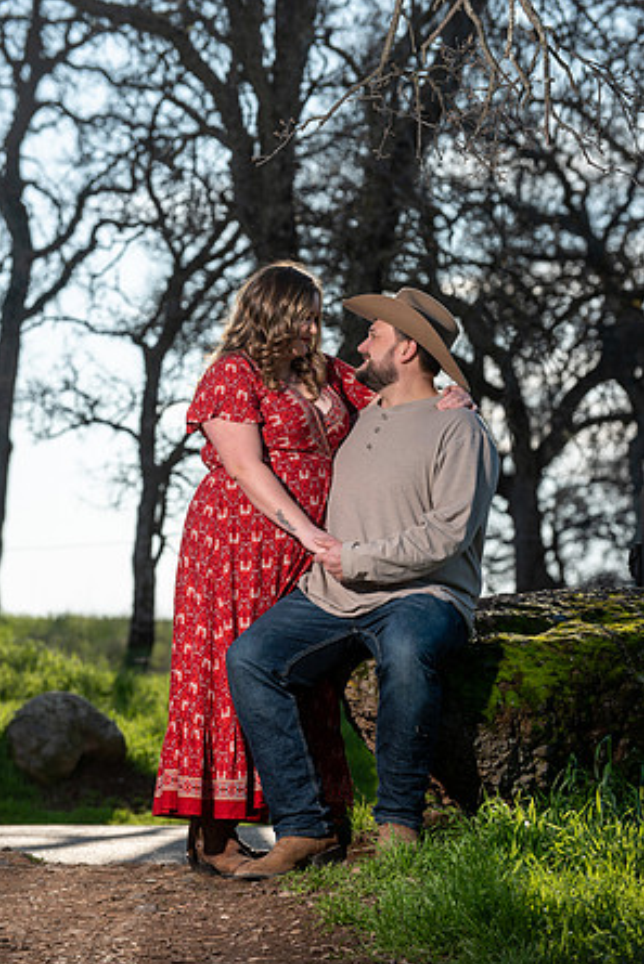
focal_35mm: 172
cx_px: 321
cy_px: 485
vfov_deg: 11.9
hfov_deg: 8.0
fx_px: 4611
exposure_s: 1/250
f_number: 5.6
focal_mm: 170
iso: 50
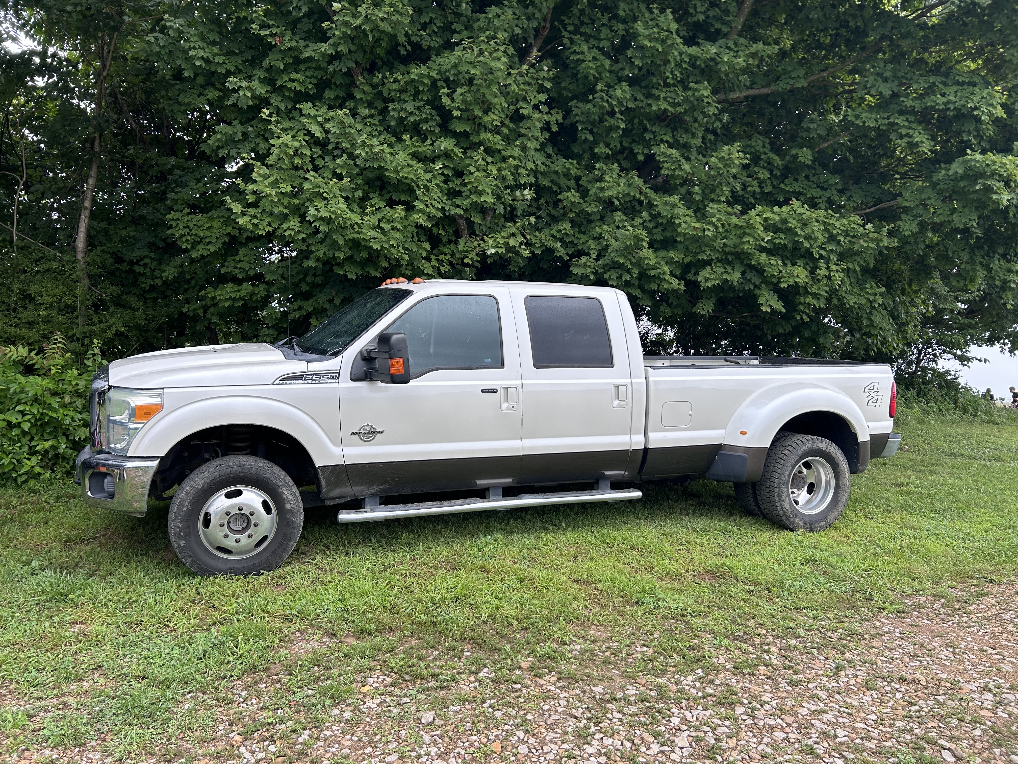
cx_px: 509
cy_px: 382
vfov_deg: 53.1
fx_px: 765
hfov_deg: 67.3
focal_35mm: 26
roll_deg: -2.2
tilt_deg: +0.6
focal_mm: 5.7
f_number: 1.5
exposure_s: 1/780
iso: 50
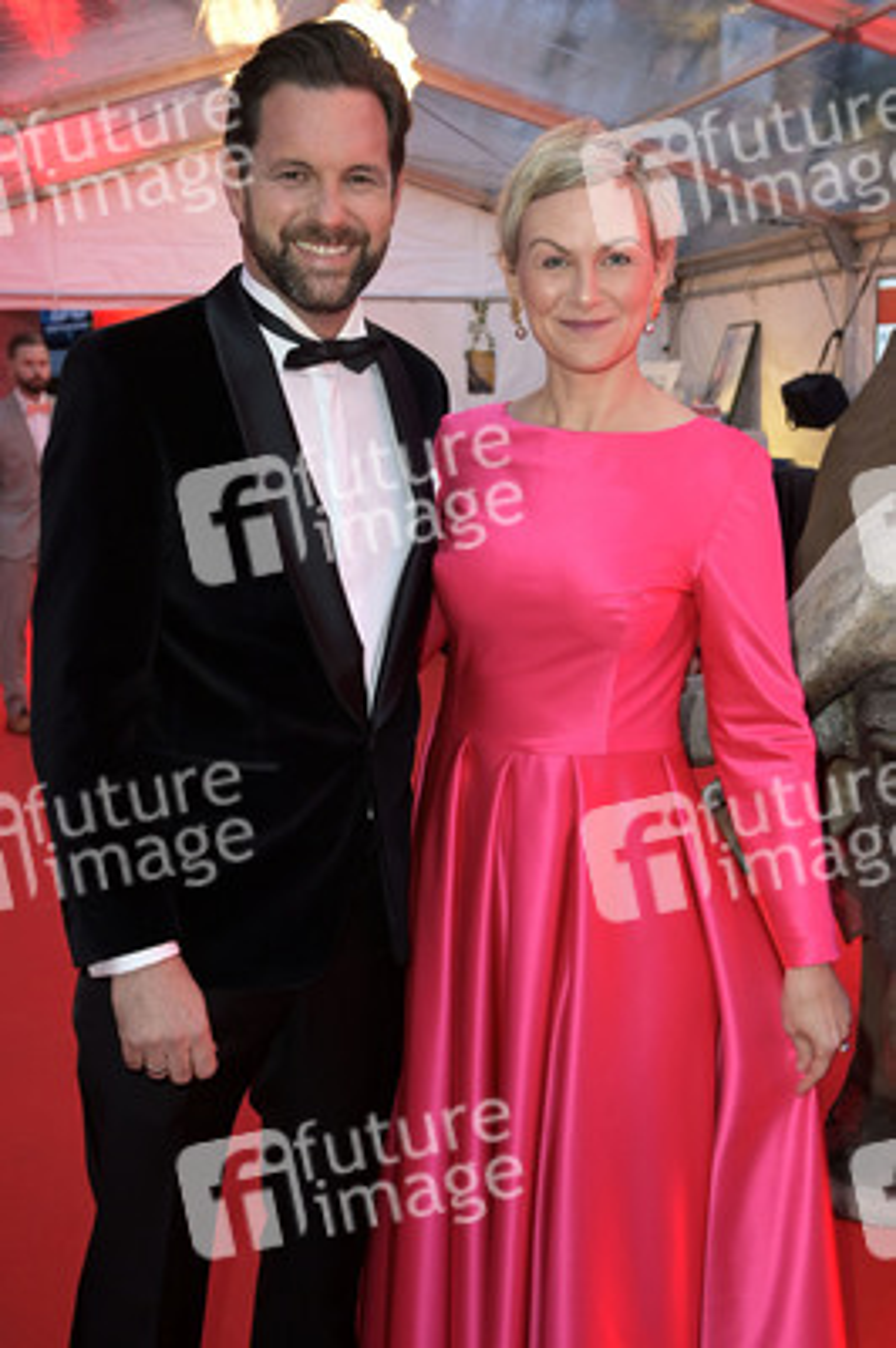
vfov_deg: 53.2
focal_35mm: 36
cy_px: 674
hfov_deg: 36.8
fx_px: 1346
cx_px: 448
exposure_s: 1/30
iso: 1600
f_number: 5.6
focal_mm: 36
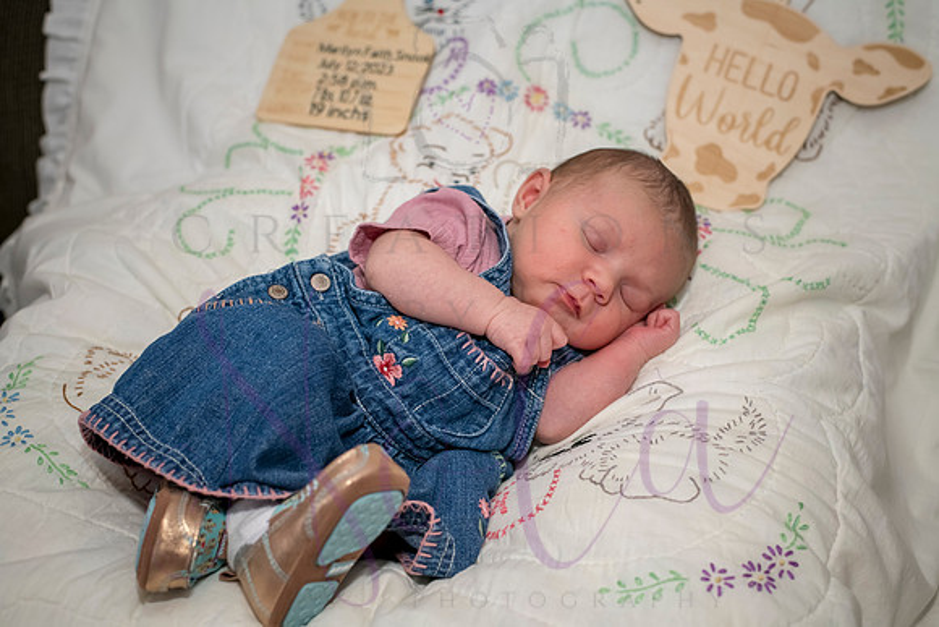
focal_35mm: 50
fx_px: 1304
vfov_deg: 27.0
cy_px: 314
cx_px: 470
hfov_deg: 39.6
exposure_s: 1/250
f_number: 4
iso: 800
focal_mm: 50
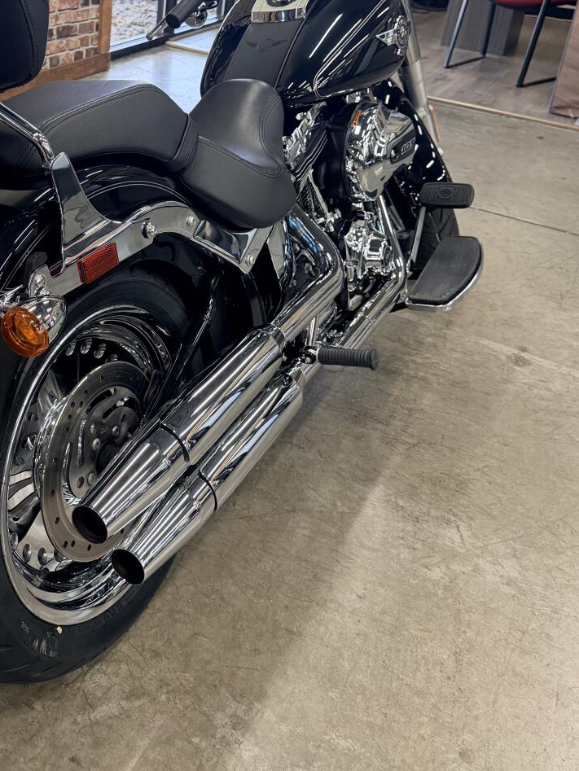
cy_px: 227
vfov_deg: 47.7
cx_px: 163
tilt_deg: -25.3
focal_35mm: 38
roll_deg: -5.2
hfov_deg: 37.1
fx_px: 847
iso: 320
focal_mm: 6.76
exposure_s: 1/120
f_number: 1.78
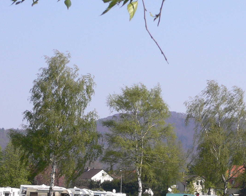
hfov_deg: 13.4
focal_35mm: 144
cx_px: 147
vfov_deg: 10.7
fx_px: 1048
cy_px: 174
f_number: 7.5
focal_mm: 10.1
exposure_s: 1/200
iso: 80
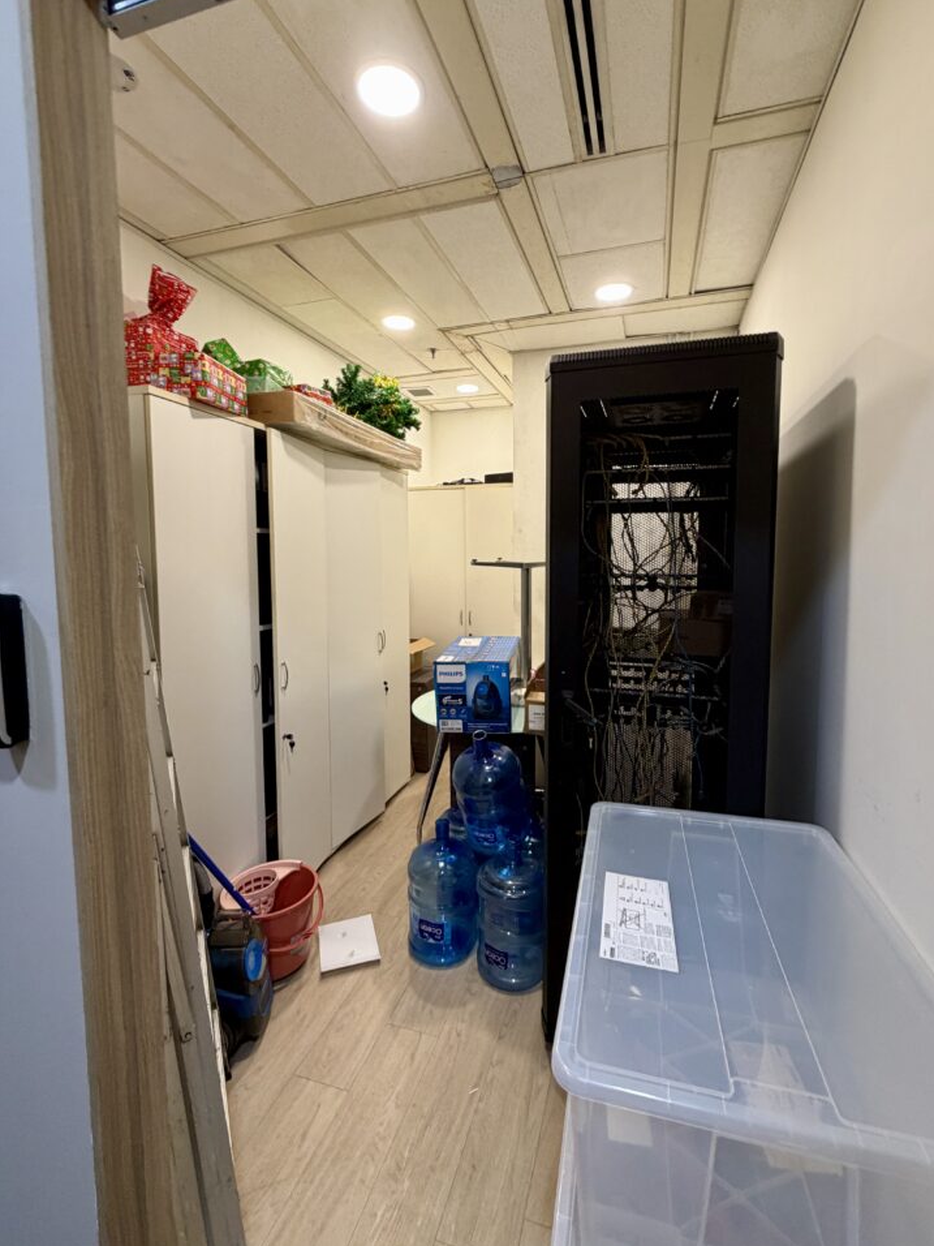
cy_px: 594
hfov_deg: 81.6
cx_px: 499
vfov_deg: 98.1
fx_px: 540
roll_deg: -0.8
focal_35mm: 15
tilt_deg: -4.4
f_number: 2.2
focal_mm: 2.22
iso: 200
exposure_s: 1/50
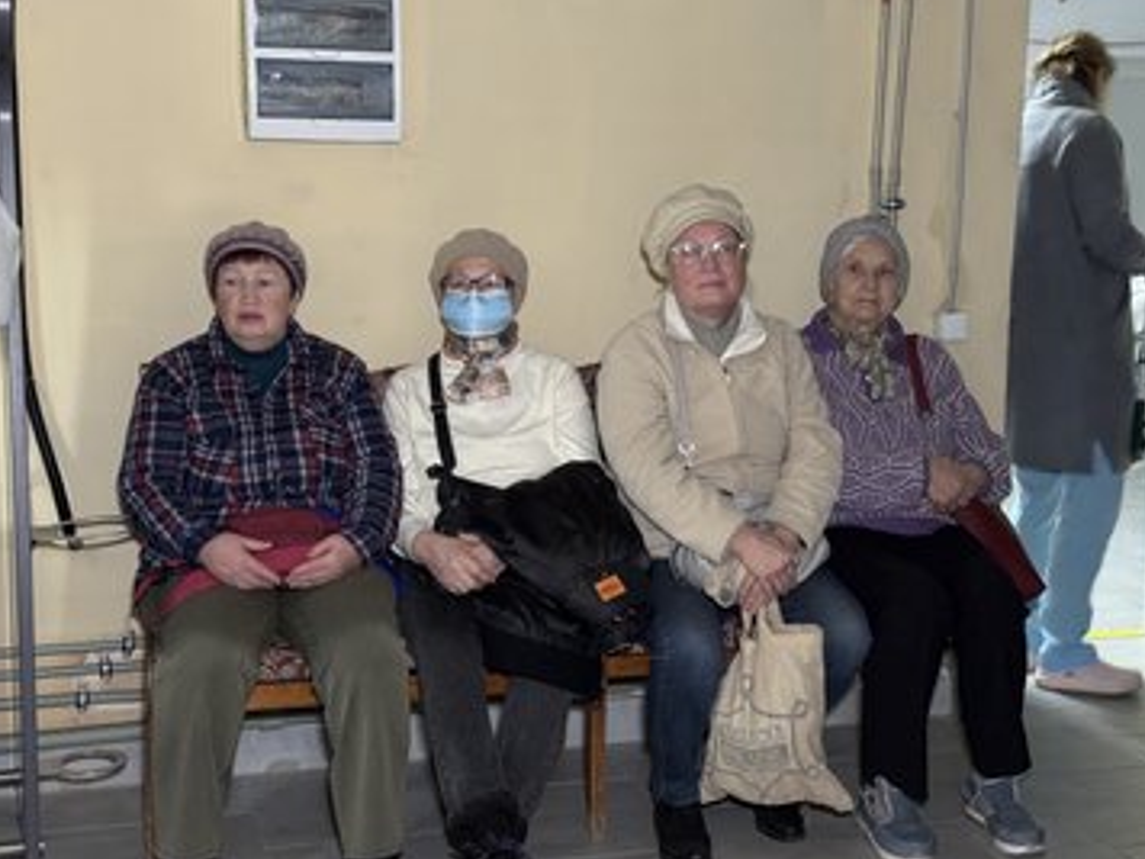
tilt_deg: -10.9
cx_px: 624
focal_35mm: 54
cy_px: 425
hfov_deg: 35.5
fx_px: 1786
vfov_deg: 27.0
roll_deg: -0.9
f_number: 1.78
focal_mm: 6.76
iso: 640
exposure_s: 1/25
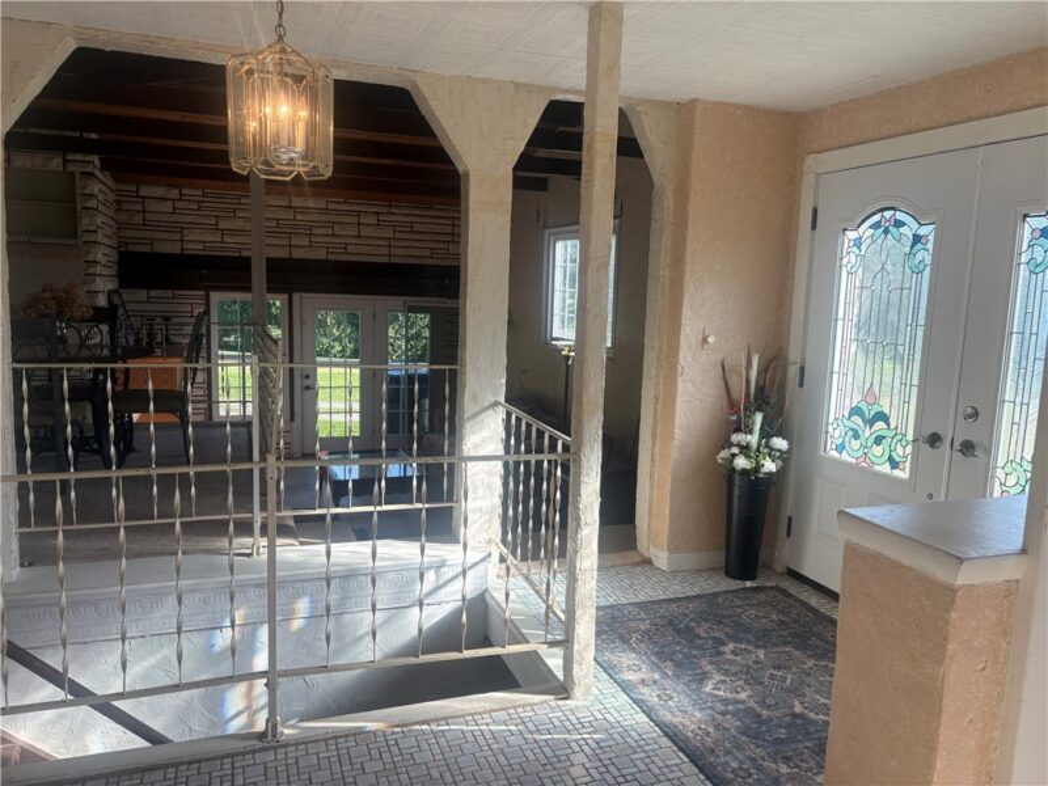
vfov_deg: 53.1
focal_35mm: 26
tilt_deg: -7.2
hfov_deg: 67.3
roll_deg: -1.5
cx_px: 524
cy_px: 393
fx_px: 787
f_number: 1.6
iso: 64
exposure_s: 1/489
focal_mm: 5.96
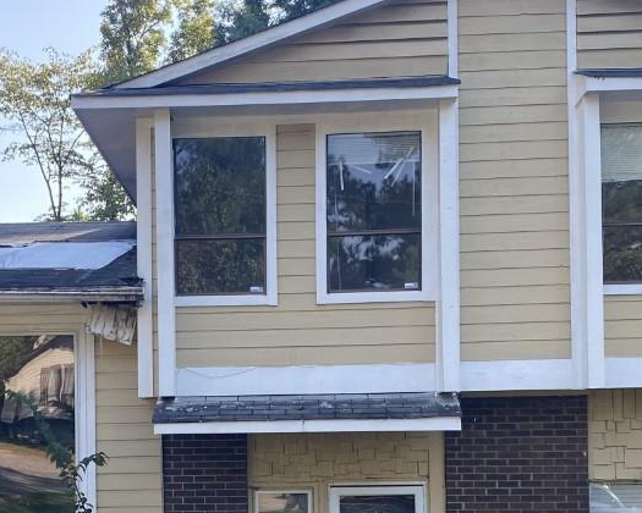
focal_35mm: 65
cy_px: 447
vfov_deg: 23.0
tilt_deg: -0.7
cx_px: 226
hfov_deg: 29.0
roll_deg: +0.5
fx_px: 1235
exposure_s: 1/428
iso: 32
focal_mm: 4.25
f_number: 1.8
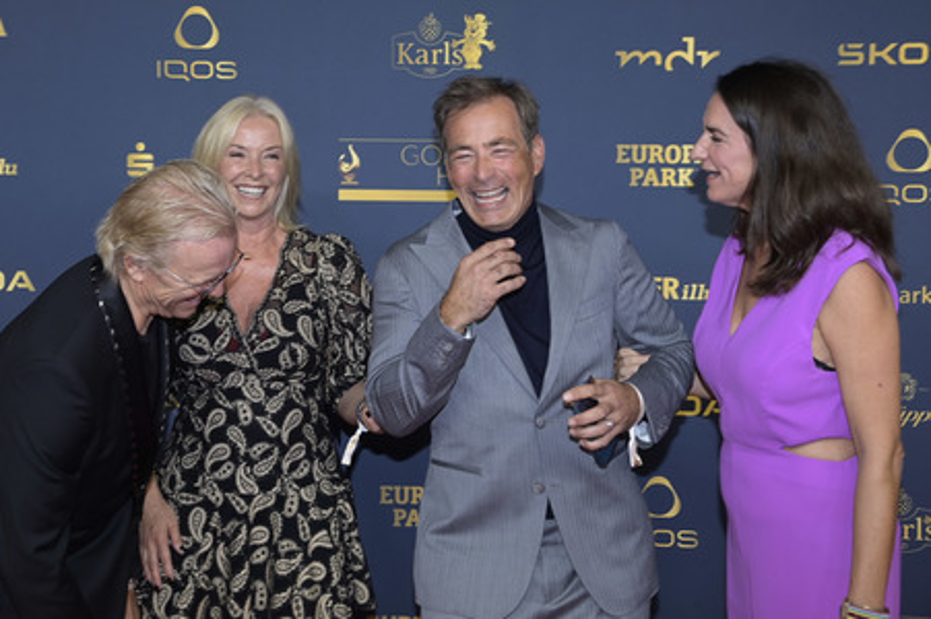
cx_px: 466
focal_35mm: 50
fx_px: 1292
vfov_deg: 27.0
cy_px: 310
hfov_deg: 39.6
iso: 640
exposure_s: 1/250
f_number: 6.3
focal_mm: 50
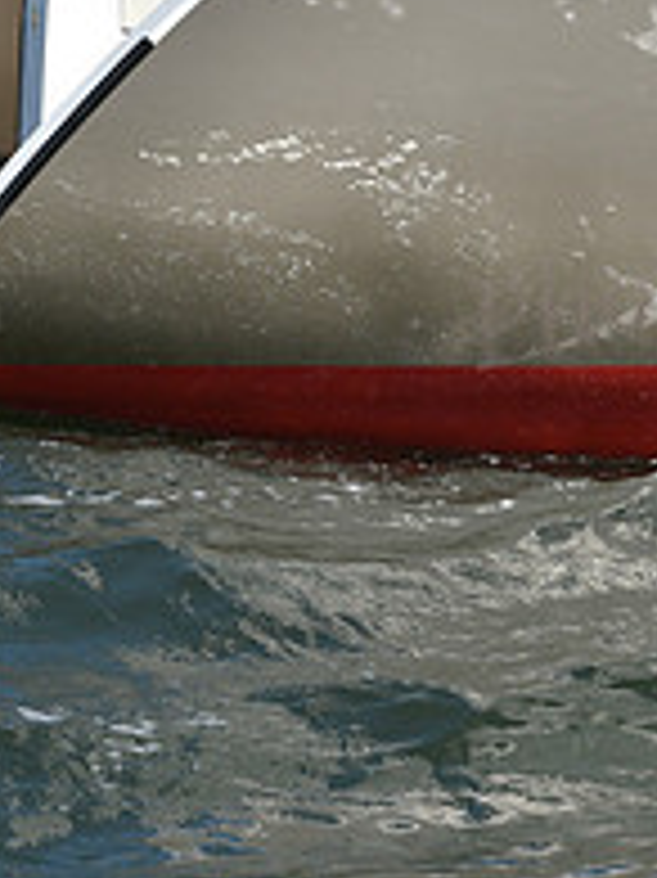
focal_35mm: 229
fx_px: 5801
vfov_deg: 8.5
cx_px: 236
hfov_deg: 6.5
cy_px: -374
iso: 250
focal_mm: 80
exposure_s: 1/1250
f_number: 8
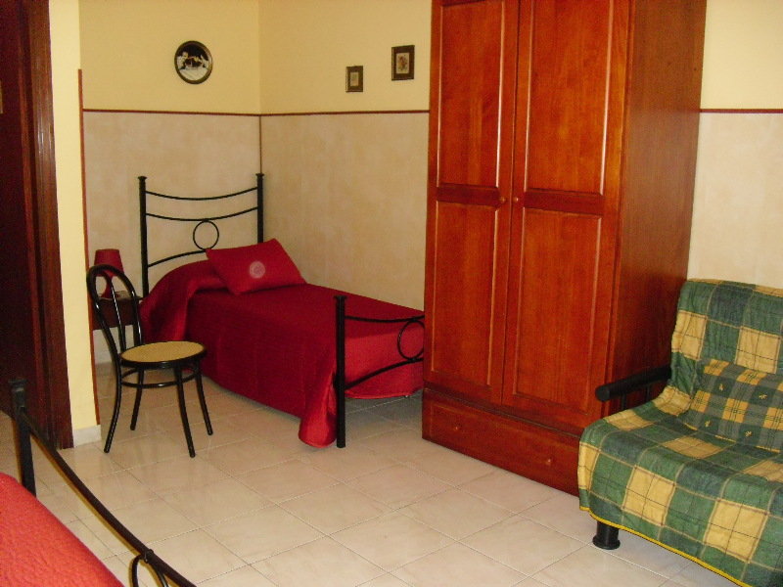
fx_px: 814
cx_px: 392
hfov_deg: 51.4
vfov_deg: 39.7
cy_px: 294
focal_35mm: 36
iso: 400
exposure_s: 1/60
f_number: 3.1
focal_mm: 6.3
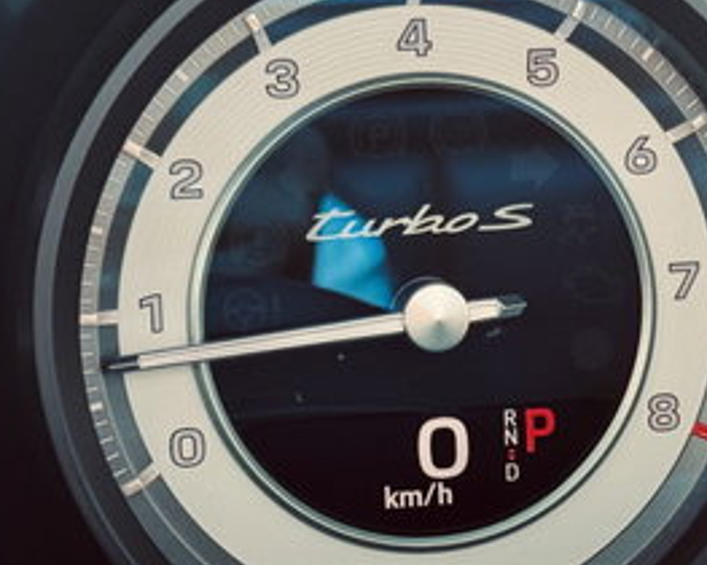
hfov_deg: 14.0
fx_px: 2865
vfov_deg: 11.3
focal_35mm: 137
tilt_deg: -11.1
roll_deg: +0.6
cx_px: 484
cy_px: 288
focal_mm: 6.76
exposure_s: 1/433
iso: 64
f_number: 1.78
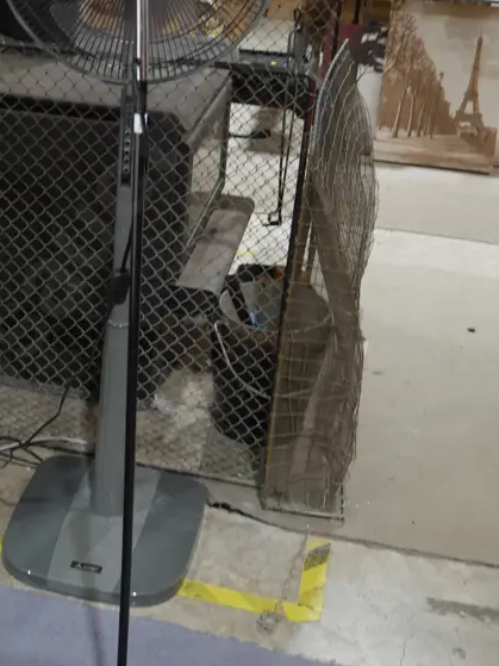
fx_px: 1058
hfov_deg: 26.0
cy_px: 229
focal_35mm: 55
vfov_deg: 34.7
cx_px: 93
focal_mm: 15
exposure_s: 1/60
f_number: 3.6
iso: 400
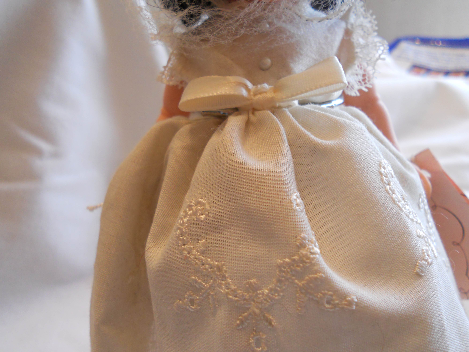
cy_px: 176
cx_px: 234
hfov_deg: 56.8
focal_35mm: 32
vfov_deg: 44.2
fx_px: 434
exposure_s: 1/30
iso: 250
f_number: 3.5
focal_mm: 5.8
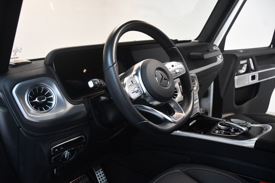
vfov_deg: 43.6
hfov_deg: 61.9
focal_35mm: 30
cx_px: 138
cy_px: 92
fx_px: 229
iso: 3200
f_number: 3.5
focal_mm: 20
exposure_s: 1/125
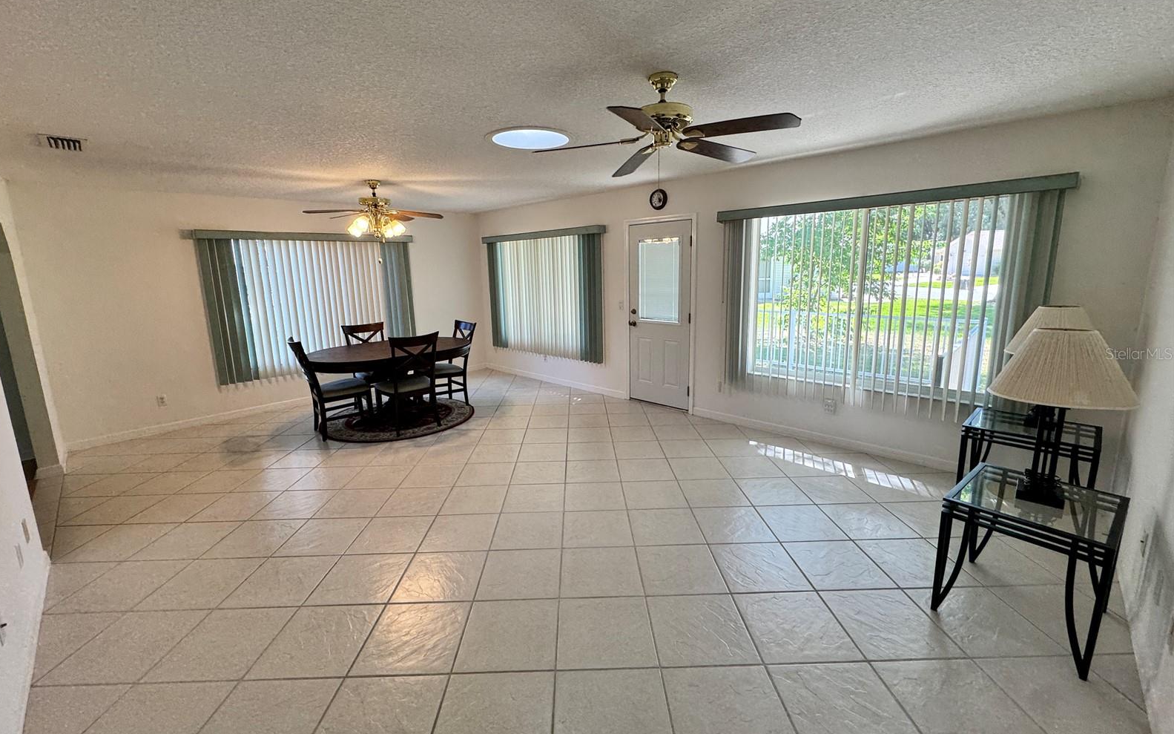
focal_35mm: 15
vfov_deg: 74.7
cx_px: 582
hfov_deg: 101.5
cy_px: 353
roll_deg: +1.4
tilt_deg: -10.6
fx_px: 480
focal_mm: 2.22
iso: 125
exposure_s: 1/120
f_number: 2.2
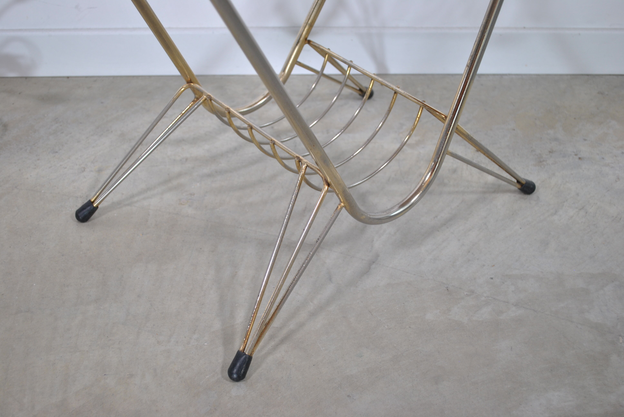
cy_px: 208
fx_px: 755
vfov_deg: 30.9
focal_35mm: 44
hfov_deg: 44.9
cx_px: 312
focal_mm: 29
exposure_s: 1/40
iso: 200
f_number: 4.5
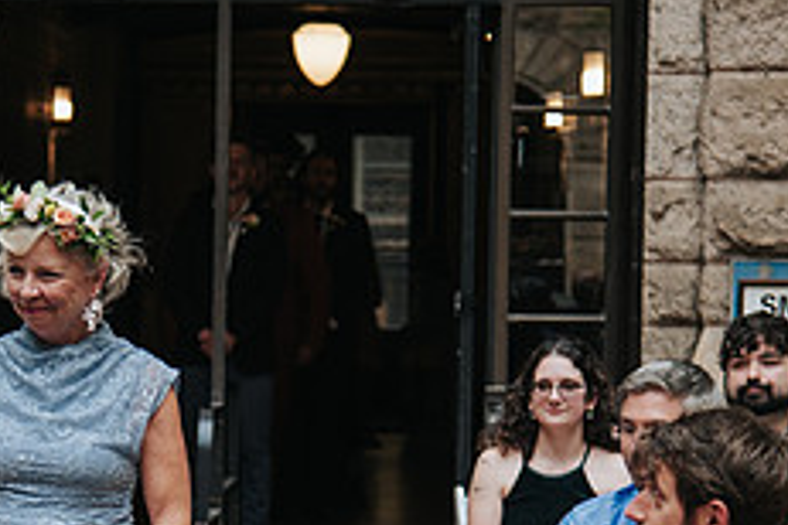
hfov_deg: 9.2
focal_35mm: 224
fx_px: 4903
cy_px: 470
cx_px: 110
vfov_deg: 6.1
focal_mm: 75
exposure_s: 1/500
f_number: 4
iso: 500
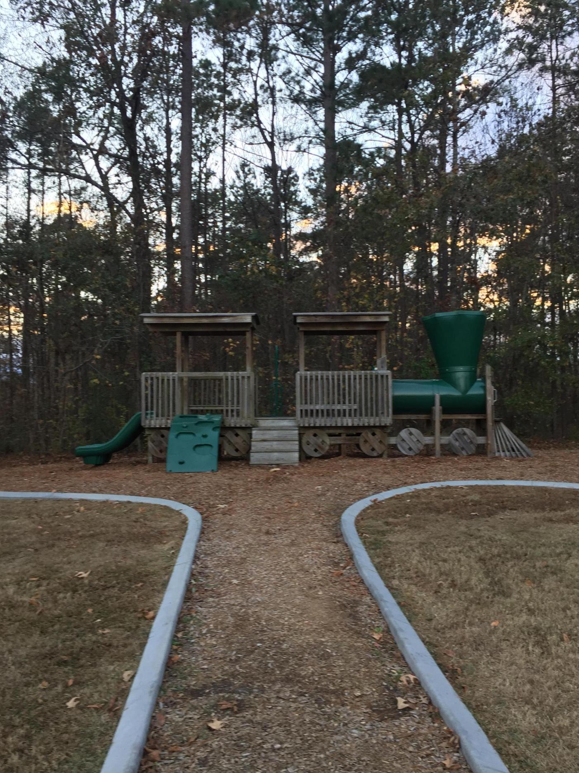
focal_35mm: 31
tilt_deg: +2.7
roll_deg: +0.8
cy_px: 373
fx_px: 691
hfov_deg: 45.4
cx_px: 290
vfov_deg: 58.3
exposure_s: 1/40
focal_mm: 4.15
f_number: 2.2
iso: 32
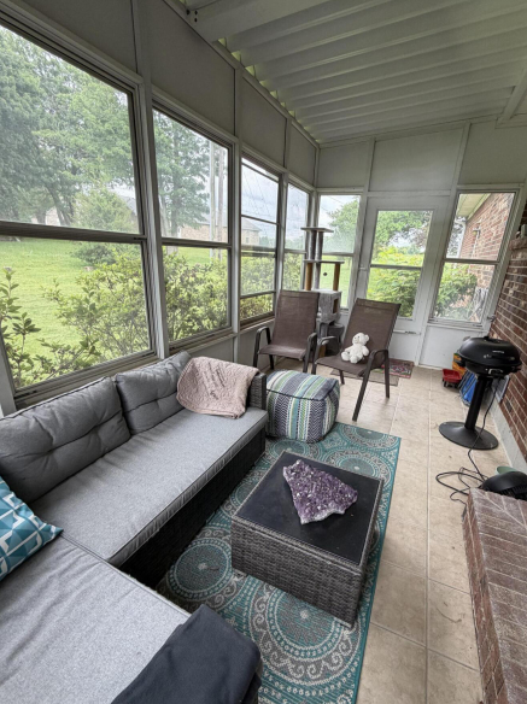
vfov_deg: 94.4
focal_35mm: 16
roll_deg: -3.6
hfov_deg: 77.9
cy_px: 374
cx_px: 281
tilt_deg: -19.7
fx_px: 325
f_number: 2.2
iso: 125
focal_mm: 2.22
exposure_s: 1/121
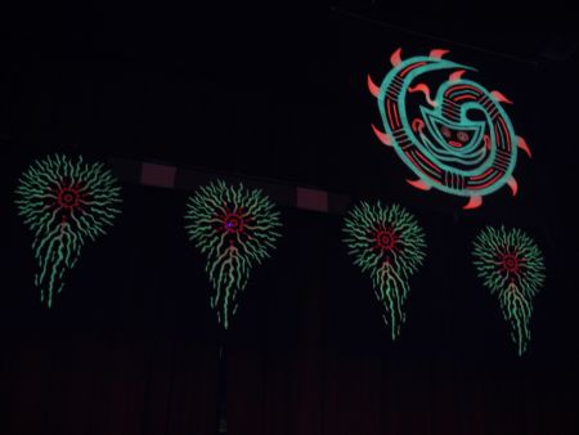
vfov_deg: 37.8
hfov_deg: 49.0
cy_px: 218
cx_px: 290
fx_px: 636
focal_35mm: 38
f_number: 2.8
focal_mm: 7.9
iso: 80
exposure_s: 4
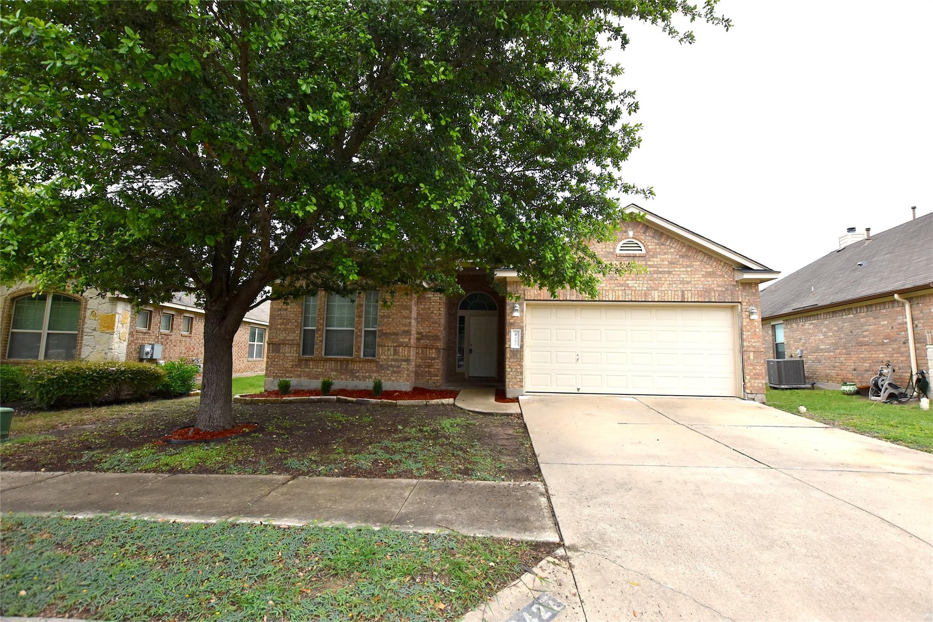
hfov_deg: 100.4
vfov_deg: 77.3
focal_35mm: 15
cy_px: 311
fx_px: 389
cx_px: 466
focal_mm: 10
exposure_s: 1/1250
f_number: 5.6
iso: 400
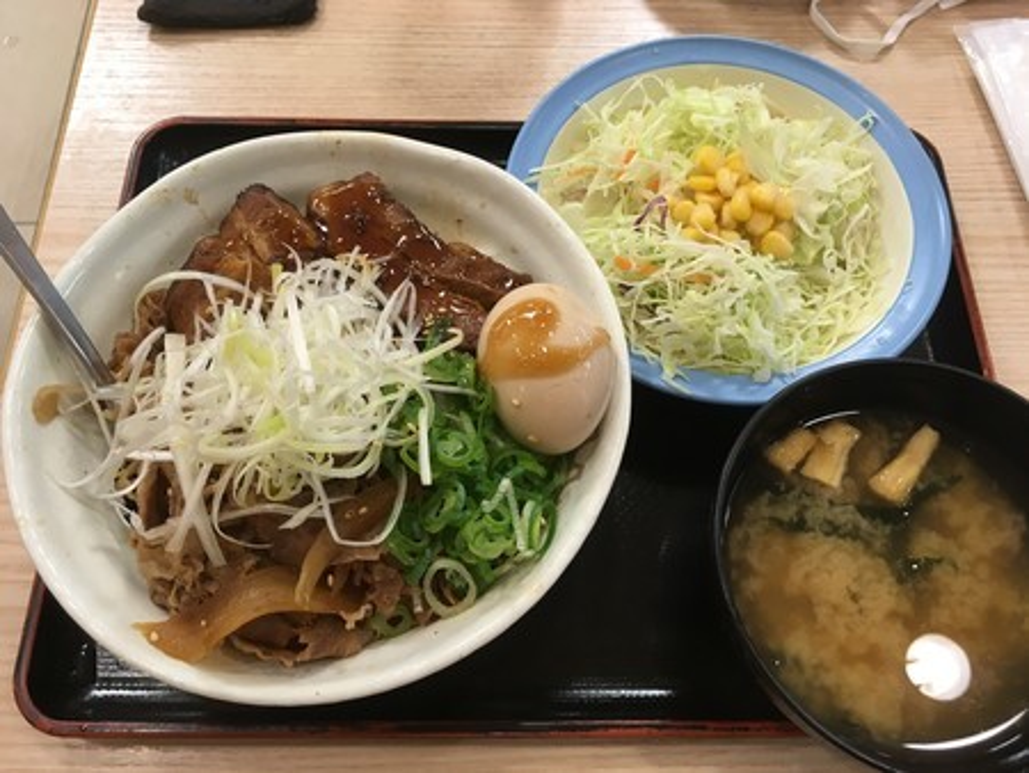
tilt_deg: -65.5
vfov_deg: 48.3
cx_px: 514
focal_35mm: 29
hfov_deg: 61.6
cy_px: 386
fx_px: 863
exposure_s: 1/30
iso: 50
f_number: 2.2
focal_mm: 4.15
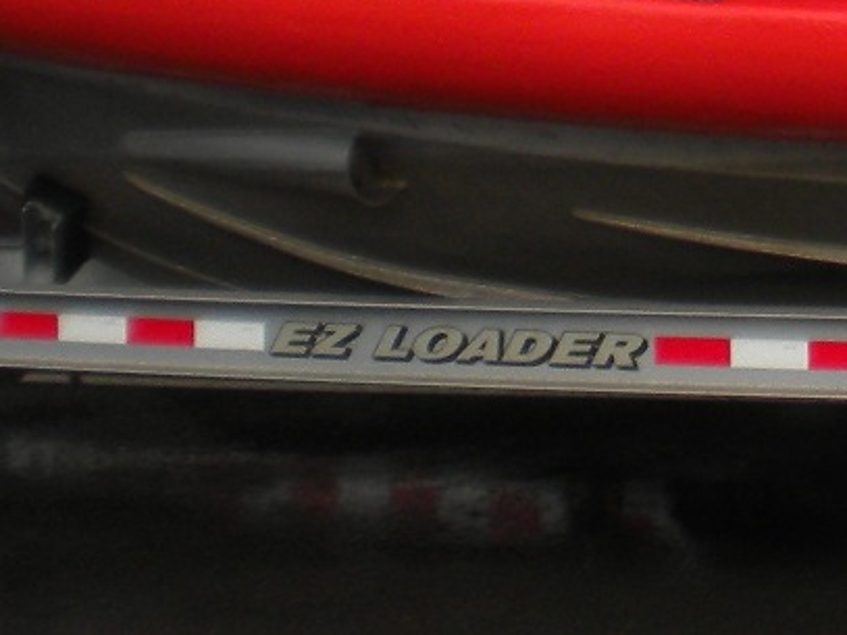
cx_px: 1382
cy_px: -454
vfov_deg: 9.1
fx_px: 3840
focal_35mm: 157
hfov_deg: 11.9
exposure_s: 1/538
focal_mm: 6.3
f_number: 4.6
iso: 80
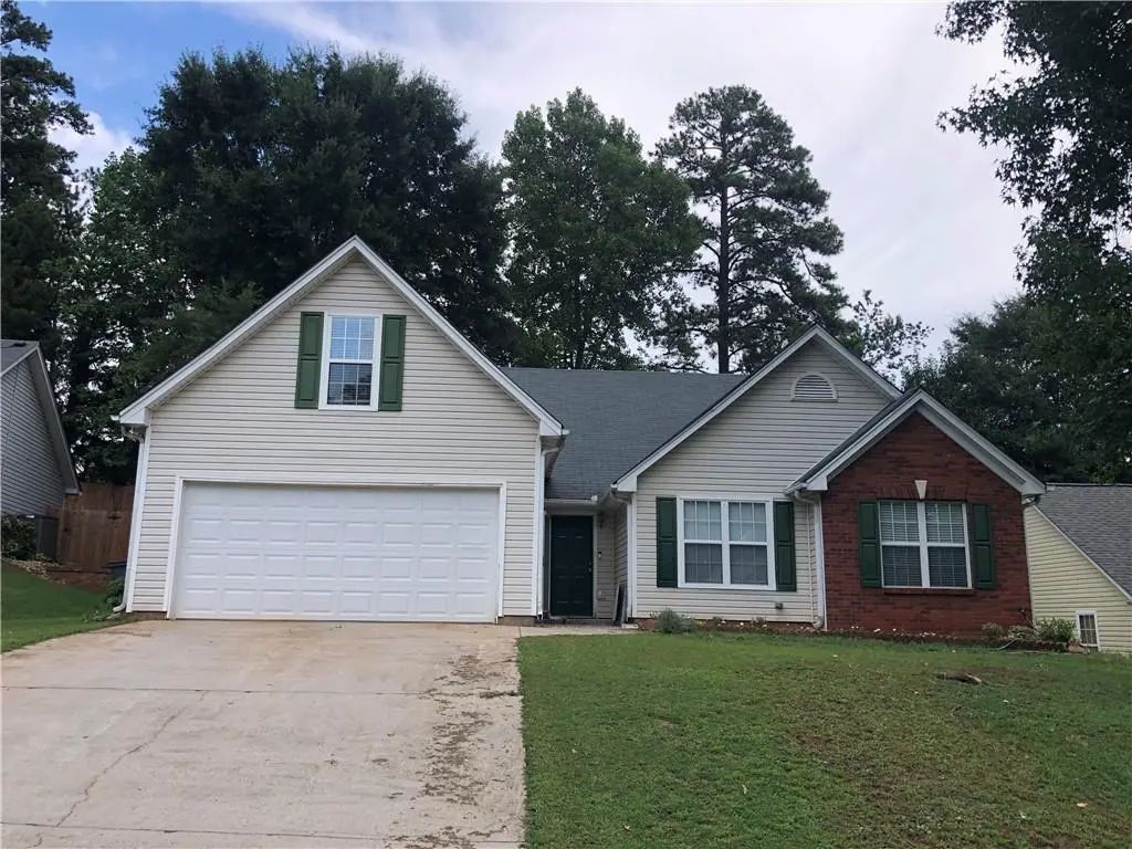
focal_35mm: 28
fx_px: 916
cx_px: 566
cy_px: 424
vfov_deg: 49.7
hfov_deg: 63.4
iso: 20
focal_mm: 3.99
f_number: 1.8
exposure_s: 1/787
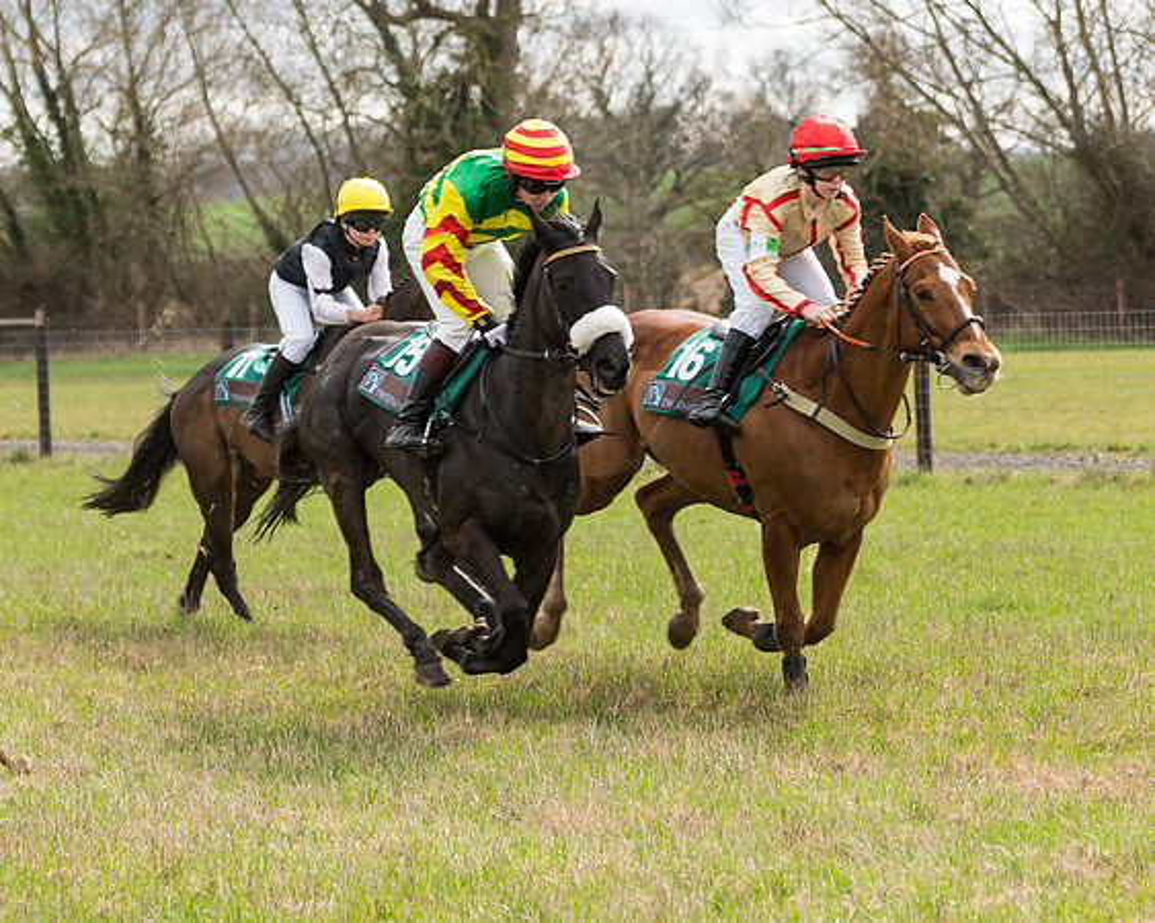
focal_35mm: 188
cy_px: 510
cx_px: 457
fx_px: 6407
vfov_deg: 8.2
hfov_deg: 10.3
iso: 250
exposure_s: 1/800
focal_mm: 92
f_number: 4
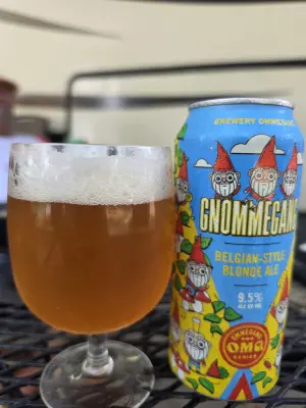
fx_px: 271
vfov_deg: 73.9
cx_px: 153
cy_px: 204
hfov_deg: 58.9
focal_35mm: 23
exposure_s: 1/180
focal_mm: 6.5
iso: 64
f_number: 1.4
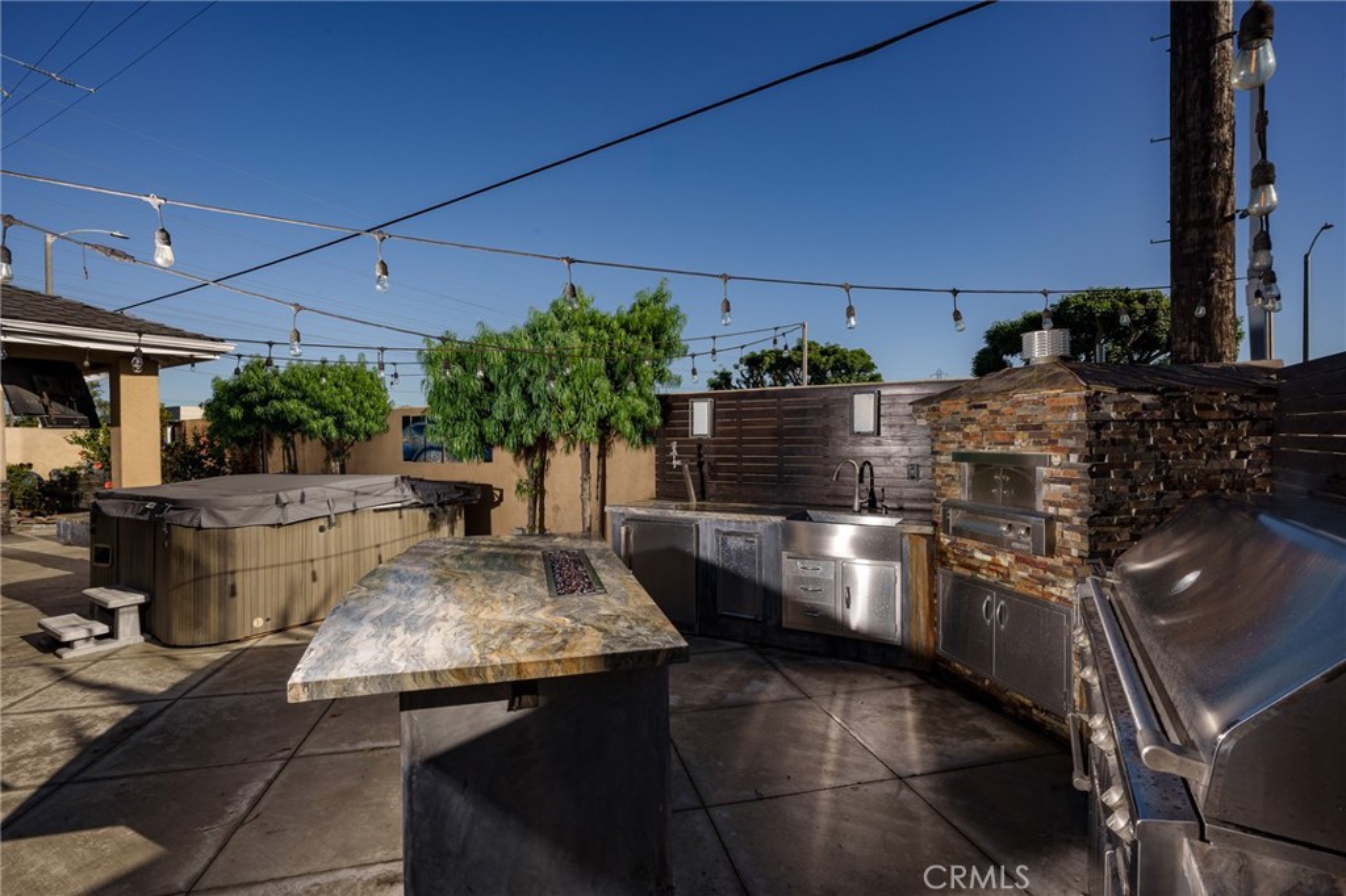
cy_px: 448
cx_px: 673
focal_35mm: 16
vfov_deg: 73.7
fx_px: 598
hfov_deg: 96.8
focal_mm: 16
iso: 200
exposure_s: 1/160
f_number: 16
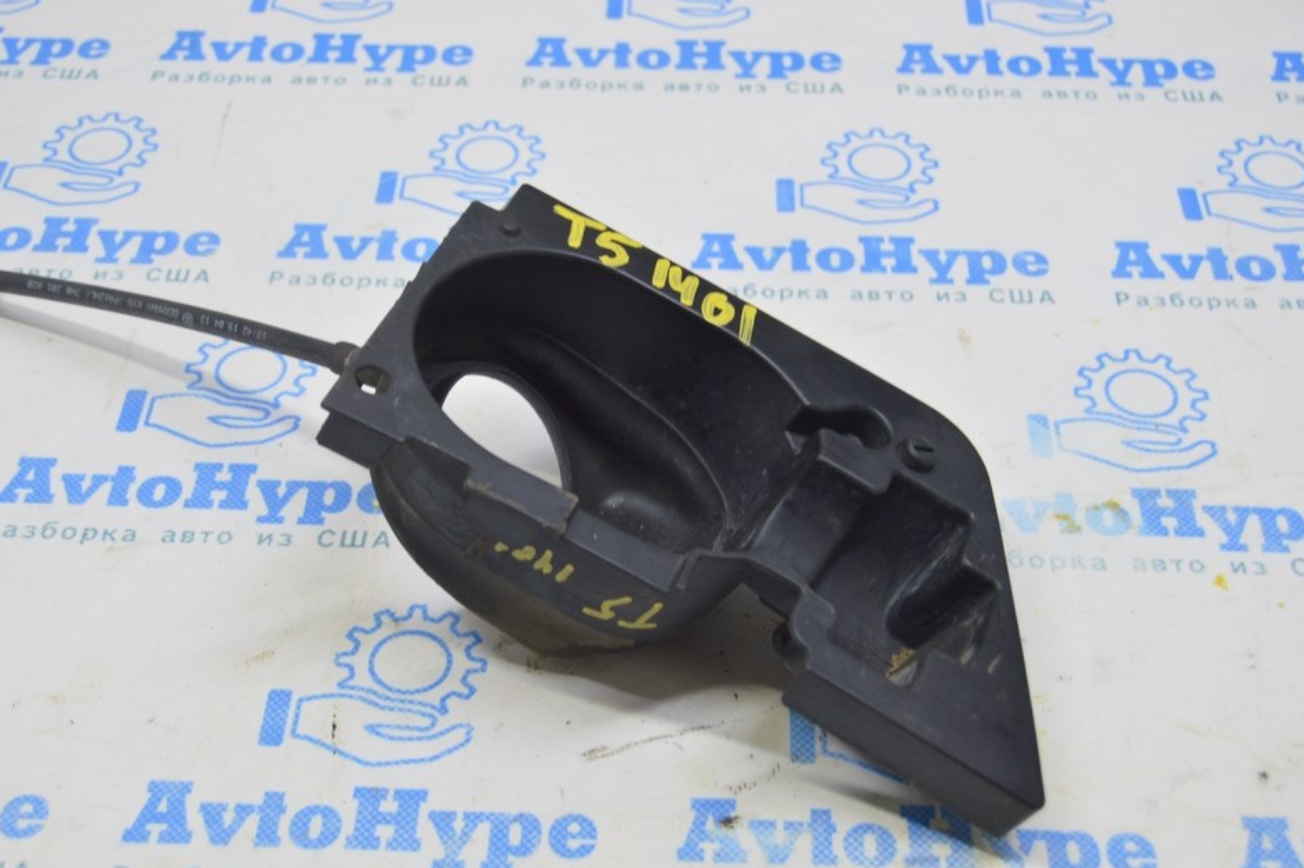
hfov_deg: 38.2
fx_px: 1882
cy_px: 467
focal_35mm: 52
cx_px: 613
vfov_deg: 26.0
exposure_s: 1/20
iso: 400
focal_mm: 32
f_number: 5.6
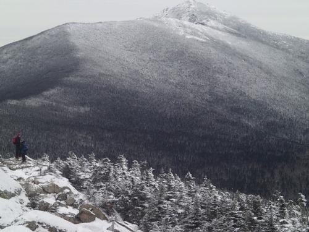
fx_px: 893
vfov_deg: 14.8
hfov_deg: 19.6
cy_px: 116
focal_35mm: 100
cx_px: 154
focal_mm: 18
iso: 100
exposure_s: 1/200
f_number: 4.9
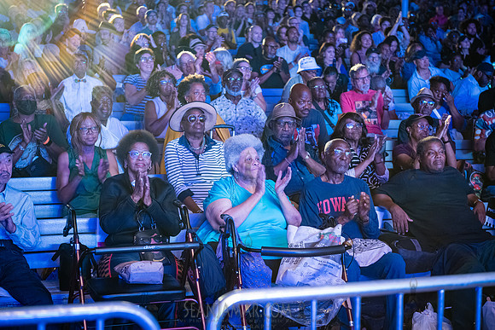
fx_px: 853
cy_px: 165
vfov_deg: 21.9
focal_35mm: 62
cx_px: 248
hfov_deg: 32.4
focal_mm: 62
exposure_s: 1/50
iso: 10000
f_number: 3.5
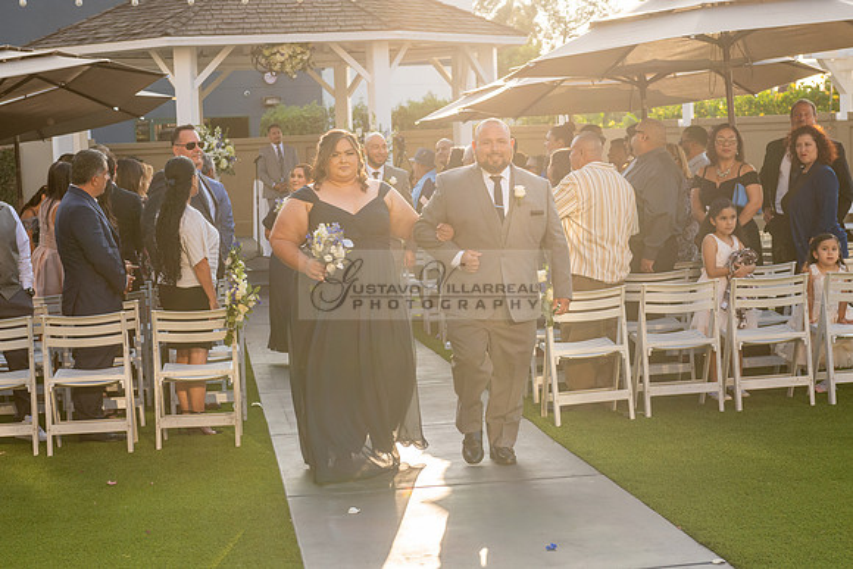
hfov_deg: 28.8
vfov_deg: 19.5
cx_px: 426
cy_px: 284
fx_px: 1659
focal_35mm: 70
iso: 400
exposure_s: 1/500
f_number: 6.3
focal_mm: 70
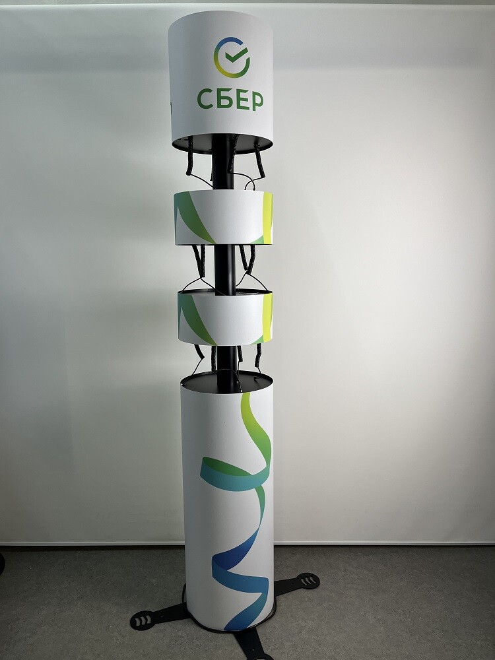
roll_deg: +1.6
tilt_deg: -8.4
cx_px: 248
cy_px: 330
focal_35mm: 26
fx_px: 496
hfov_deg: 53.1
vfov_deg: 67.3
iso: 64
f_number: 1.6
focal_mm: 5.1
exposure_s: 1/100
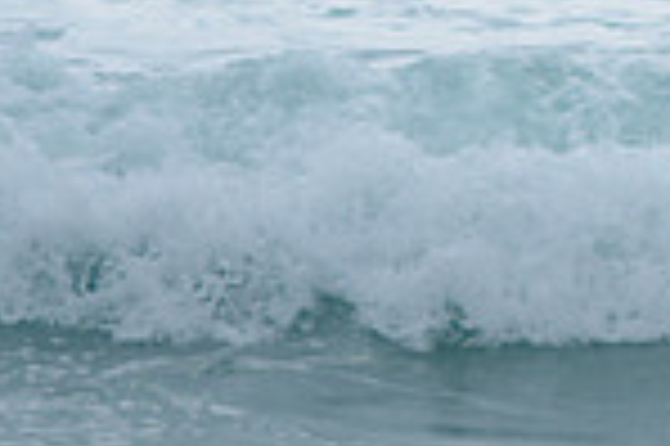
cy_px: -383
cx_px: 939
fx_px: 35545
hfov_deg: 1.1
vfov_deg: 0.7
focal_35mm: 1912
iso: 500
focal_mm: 400
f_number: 9
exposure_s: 1/1600
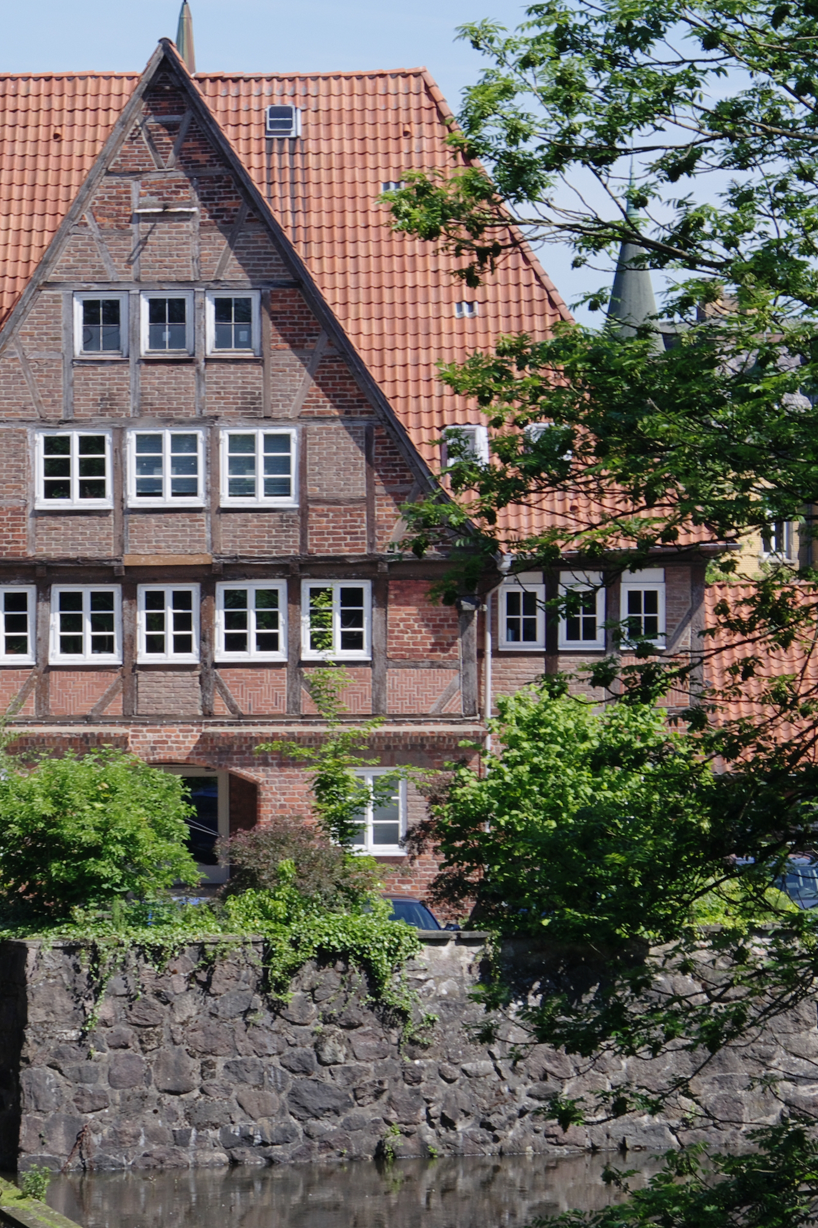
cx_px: 146
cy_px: 542
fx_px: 5831
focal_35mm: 171
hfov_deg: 8.0
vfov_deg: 12.0
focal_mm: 68
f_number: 11
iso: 200
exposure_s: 1/180
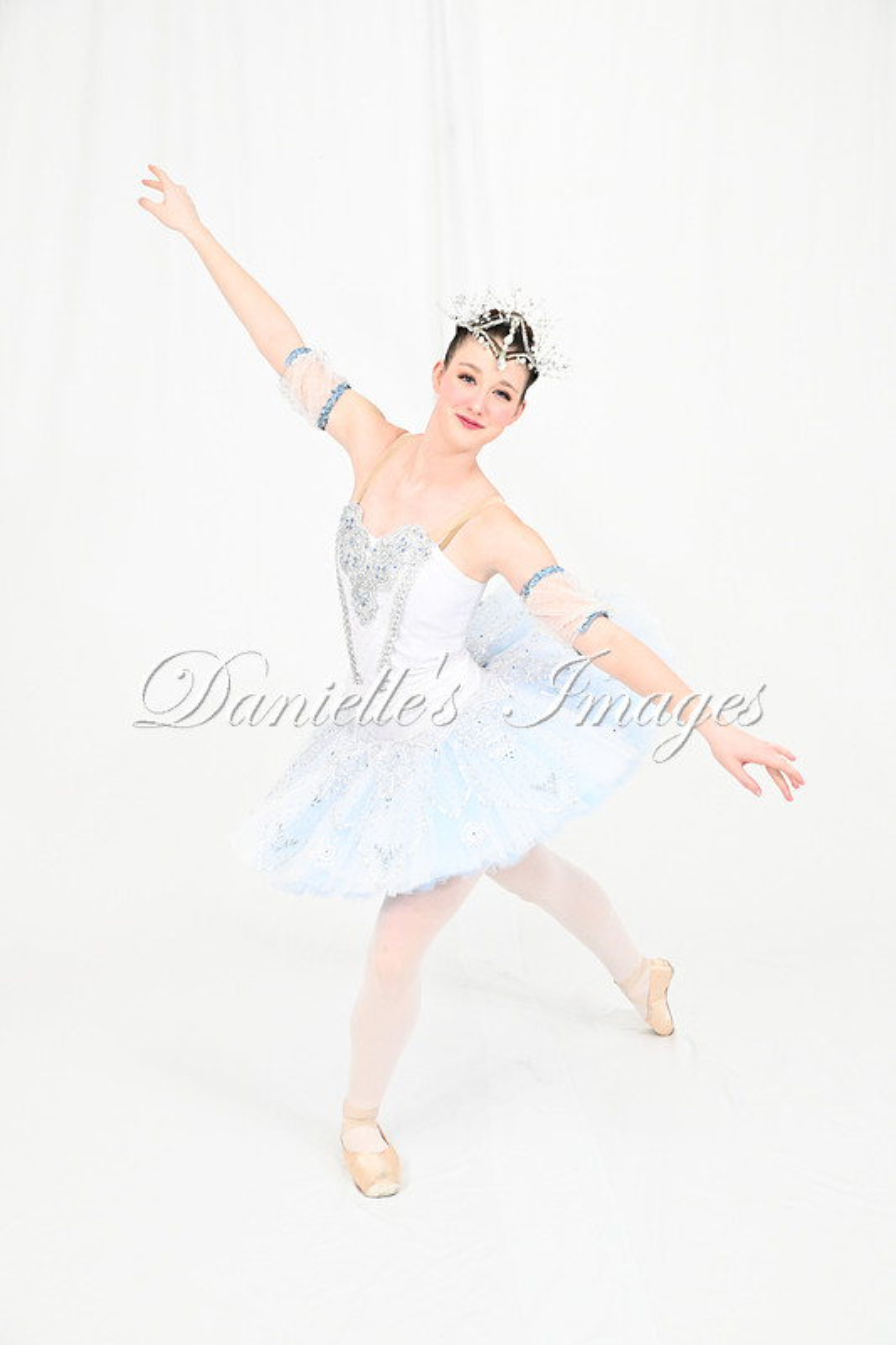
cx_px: 448
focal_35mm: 42
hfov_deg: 31.9
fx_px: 1569
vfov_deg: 46.4
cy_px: 672
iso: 3200
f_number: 4.5
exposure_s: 1/320
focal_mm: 28
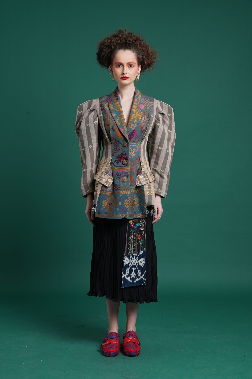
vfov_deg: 30.1
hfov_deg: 20.3
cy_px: 190
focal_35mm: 67
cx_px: 126
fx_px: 705
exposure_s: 1/125
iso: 200
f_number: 9
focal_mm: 67
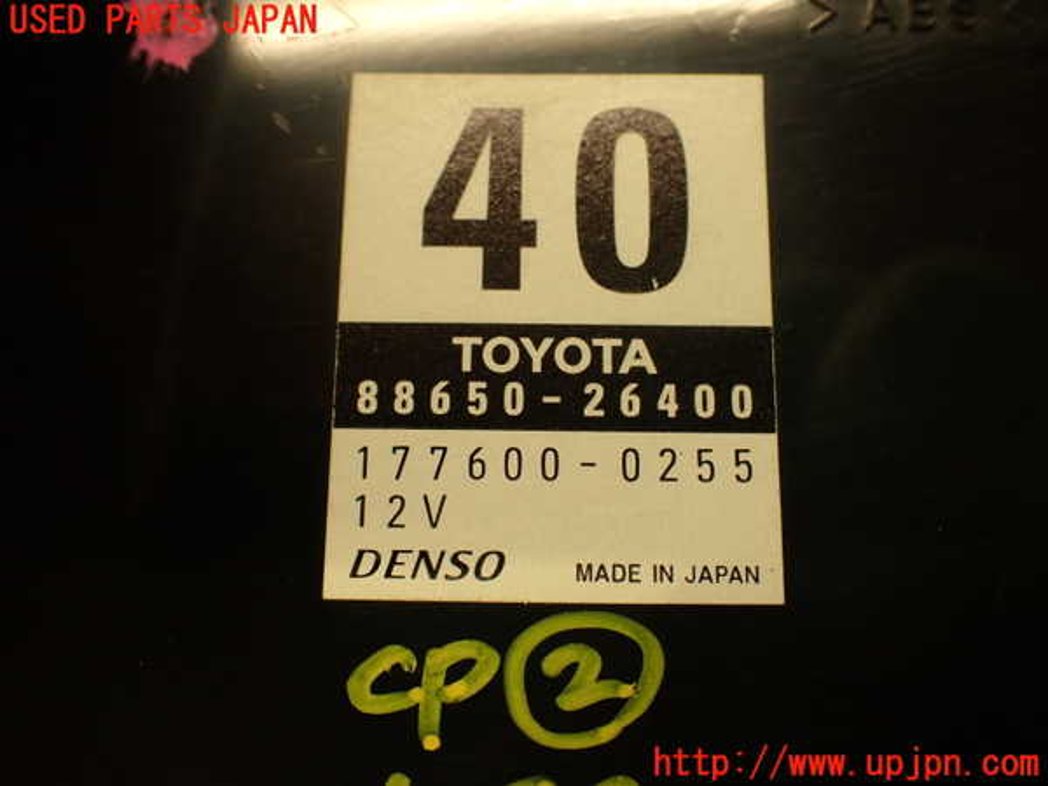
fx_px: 969
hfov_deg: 56.8
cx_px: 524
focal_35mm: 32
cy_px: 393
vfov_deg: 44.2
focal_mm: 5.79
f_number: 2.4
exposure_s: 1/50
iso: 200
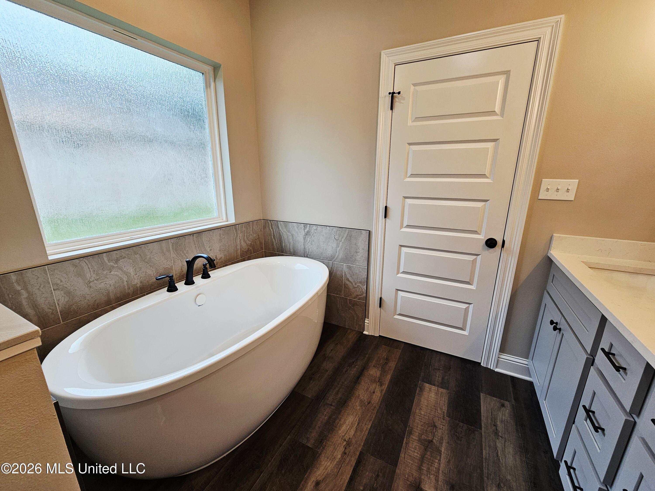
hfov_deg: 106.2
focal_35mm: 13
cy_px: 246
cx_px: 328
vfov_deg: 89.9
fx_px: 246
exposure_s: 1/60.2
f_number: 2.2
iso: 50
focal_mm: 2.2
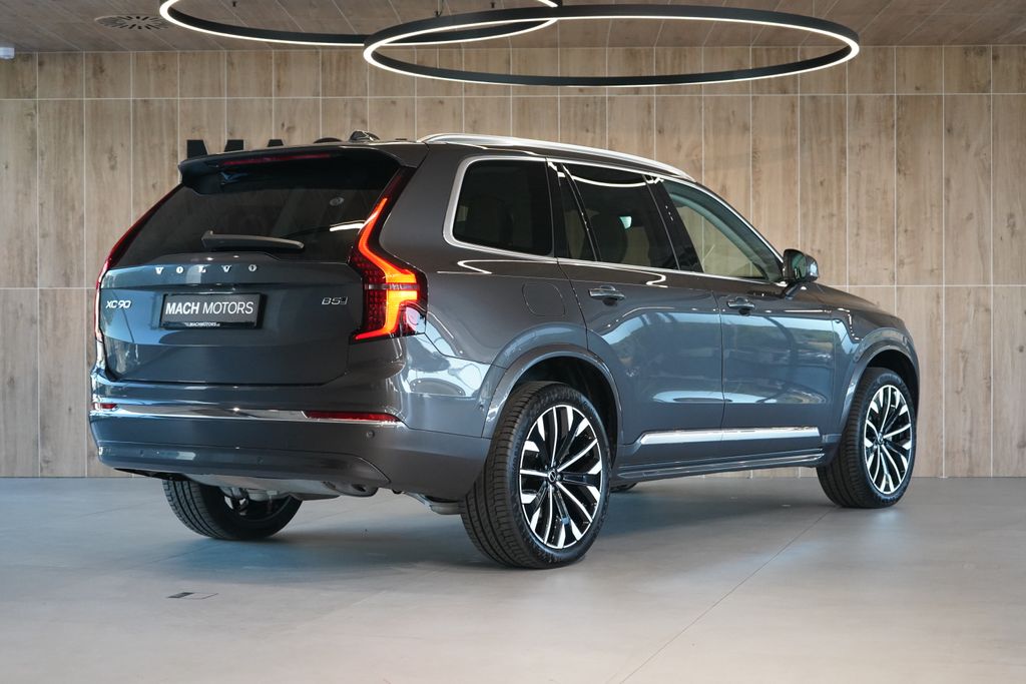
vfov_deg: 21.6
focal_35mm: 63
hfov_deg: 31.9
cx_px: 513
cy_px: 342
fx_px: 1796
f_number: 5.6
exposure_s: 1/160
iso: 5000
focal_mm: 63
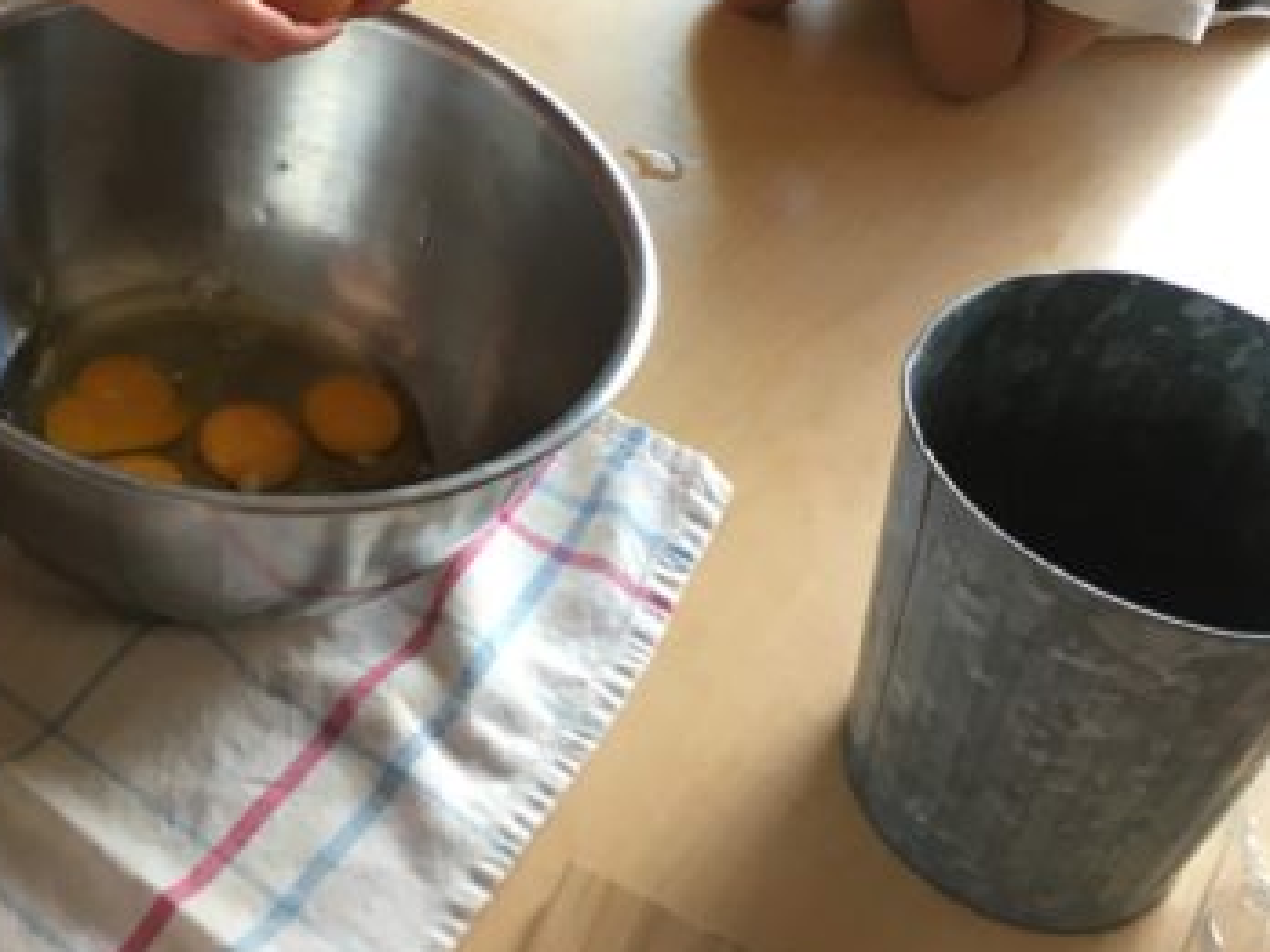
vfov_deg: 21.9
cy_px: -55
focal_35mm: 64
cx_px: 124
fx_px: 2348
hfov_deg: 29.0
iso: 50
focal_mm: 4.15
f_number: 2.2
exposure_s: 1/30
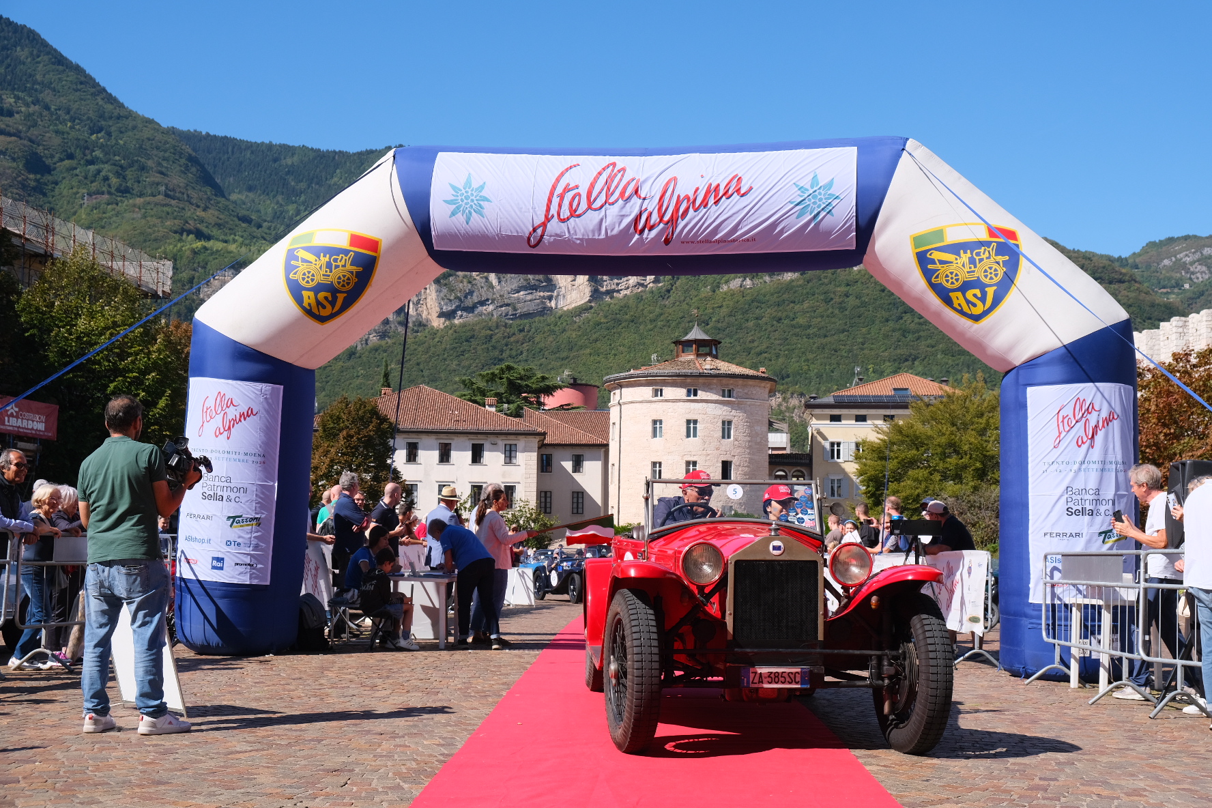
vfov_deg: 31.2
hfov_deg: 45.4
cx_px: 606
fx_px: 1448
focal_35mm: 43
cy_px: 404
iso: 320
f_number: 5.6
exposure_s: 1/950
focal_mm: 28.9
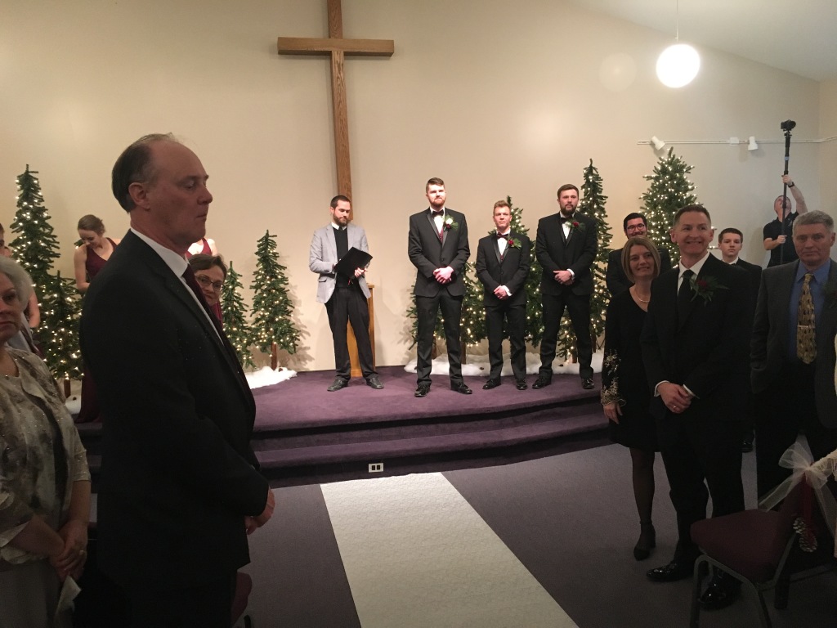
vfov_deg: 48.2
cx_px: 418
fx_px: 701
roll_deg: +2.4
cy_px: 314
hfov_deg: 61.7
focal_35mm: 29
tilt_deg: -4.2
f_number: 2.2
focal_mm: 4.15
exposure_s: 1/30
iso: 200
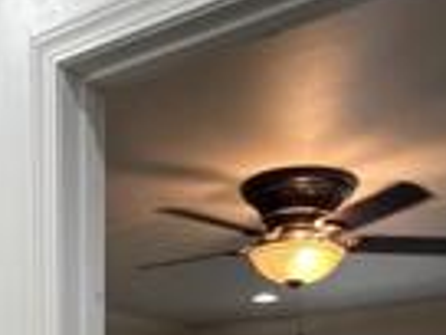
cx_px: 131
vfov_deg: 18.6
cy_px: 608
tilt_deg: -8.0
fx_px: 786
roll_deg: +0.8
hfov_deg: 31.3
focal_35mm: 61
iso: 200
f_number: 1.8
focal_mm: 1.57
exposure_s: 1/120
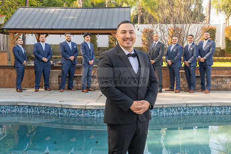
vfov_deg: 28.2
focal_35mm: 48
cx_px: 118
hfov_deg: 41.3
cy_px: 91
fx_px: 307
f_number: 6.3
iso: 320
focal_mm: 24
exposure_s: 1/160
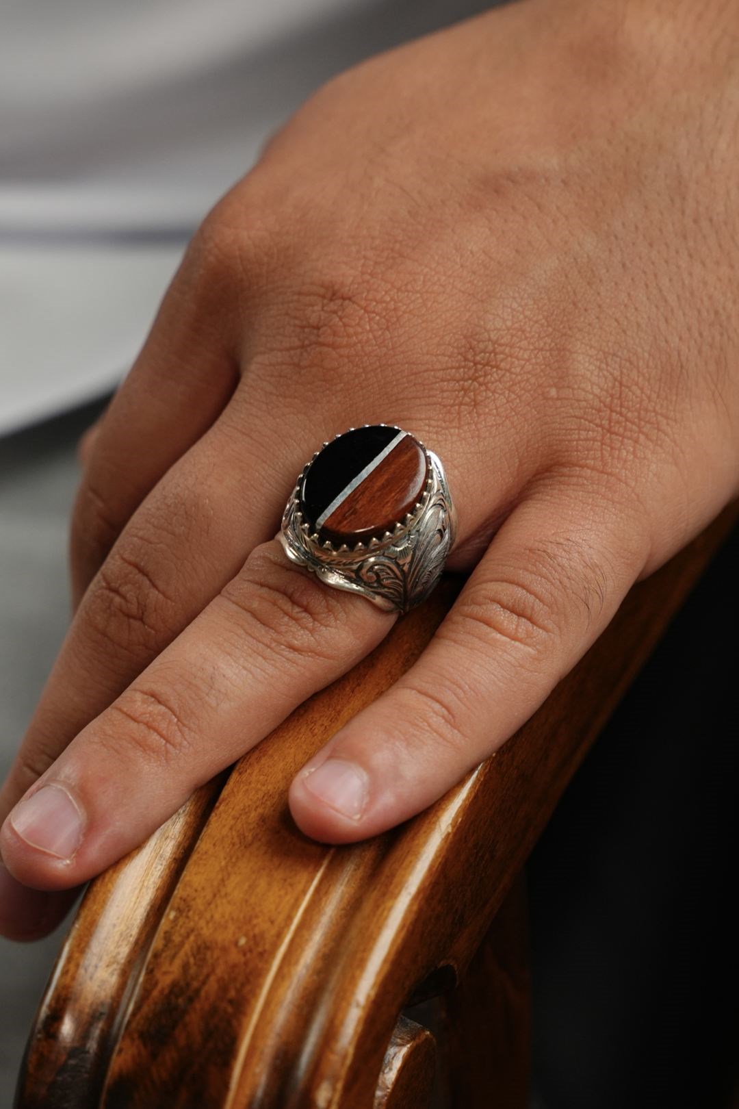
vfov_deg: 28.8
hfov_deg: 19.5
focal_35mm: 70
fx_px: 2155
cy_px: 554
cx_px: 370
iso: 500
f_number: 5
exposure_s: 1/100
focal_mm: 70
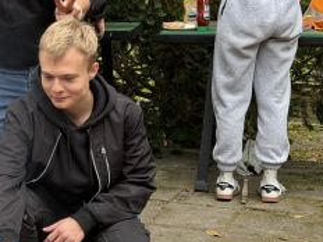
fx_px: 1082
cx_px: -11
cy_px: 104
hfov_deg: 16.6
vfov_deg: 12.8
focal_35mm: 116
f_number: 1.78
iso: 64
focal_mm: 6.76
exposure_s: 1/202
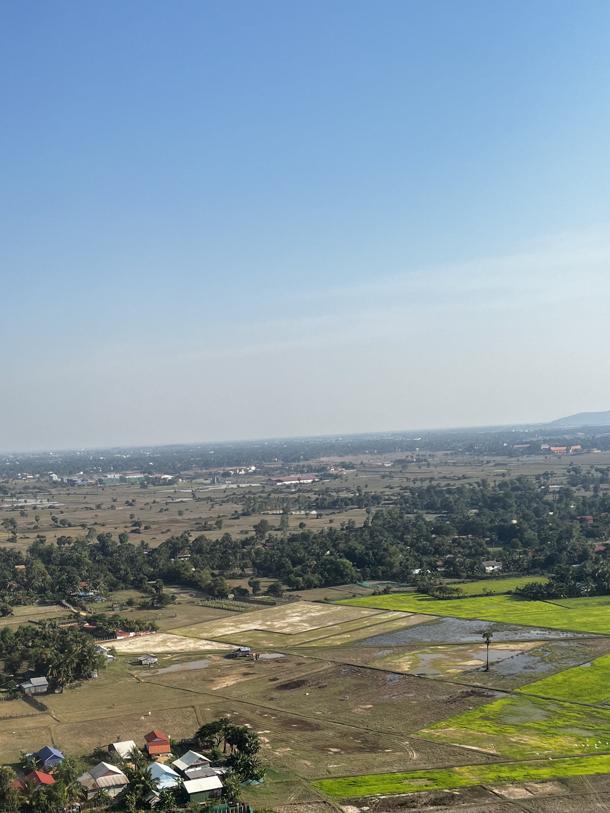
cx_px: 170
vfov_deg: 41.5
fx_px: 1034
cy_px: 624
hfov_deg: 32.4
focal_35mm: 44
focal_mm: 5.7
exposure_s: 1/2513
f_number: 1.5
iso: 50
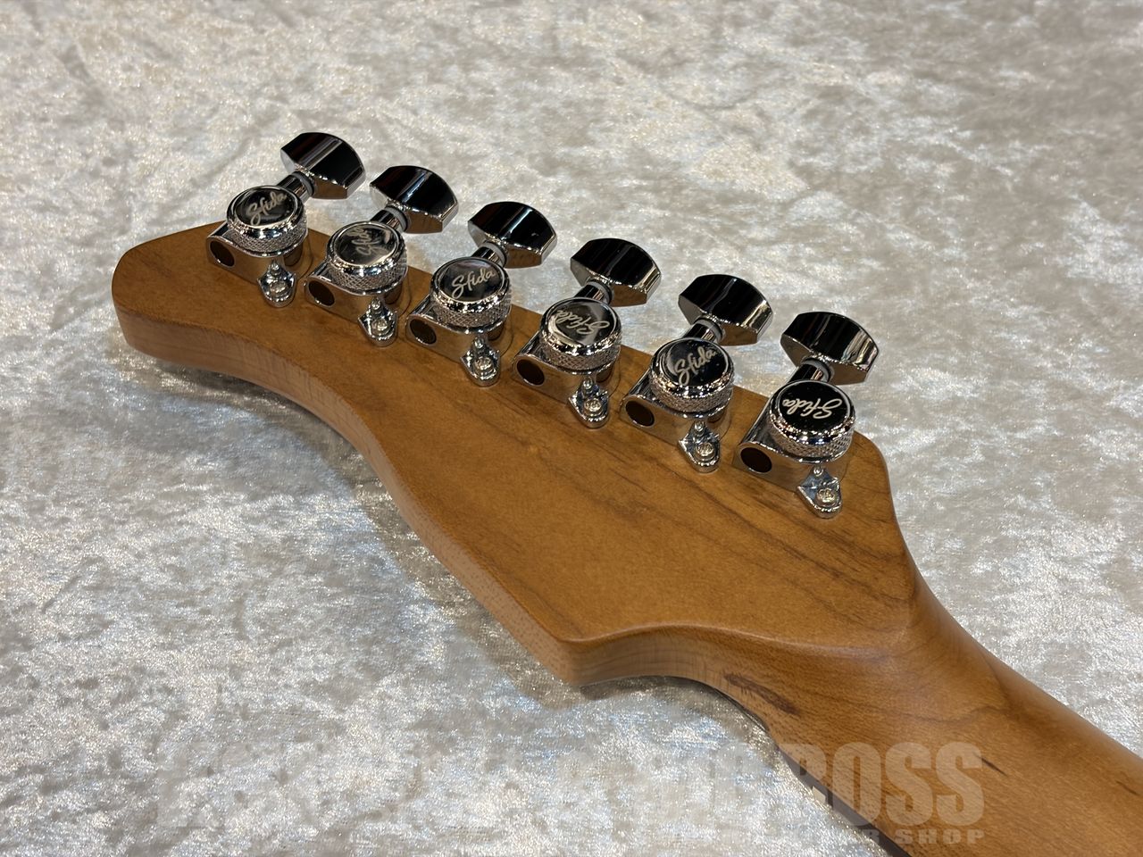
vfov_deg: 28.0
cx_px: 572
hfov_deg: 36.8
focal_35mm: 52
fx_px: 1717
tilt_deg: -54.7
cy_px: 428
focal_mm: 5.96
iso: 125
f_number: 1.6
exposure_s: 1/60
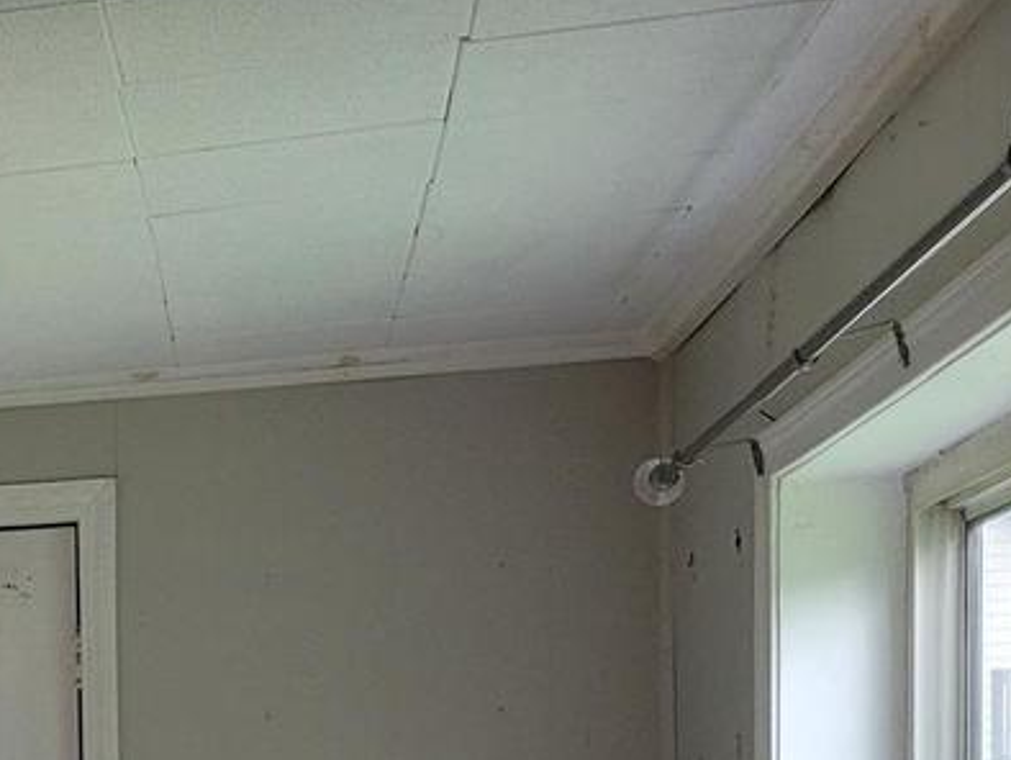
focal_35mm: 95
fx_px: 2776
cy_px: 1030
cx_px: -600
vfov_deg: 14.8
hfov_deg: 17.9
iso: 160
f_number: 1.8
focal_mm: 5.4
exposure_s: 1/120
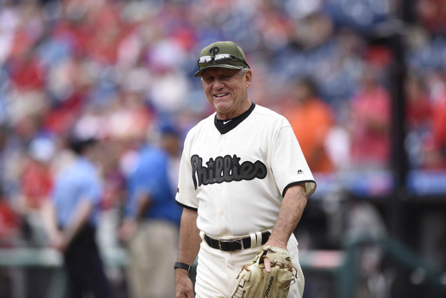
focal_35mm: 400
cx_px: 223
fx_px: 4958
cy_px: 149
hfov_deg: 5.2
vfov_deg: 3.4
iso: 320
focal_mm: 400
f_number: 3.5
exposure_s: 1/1250
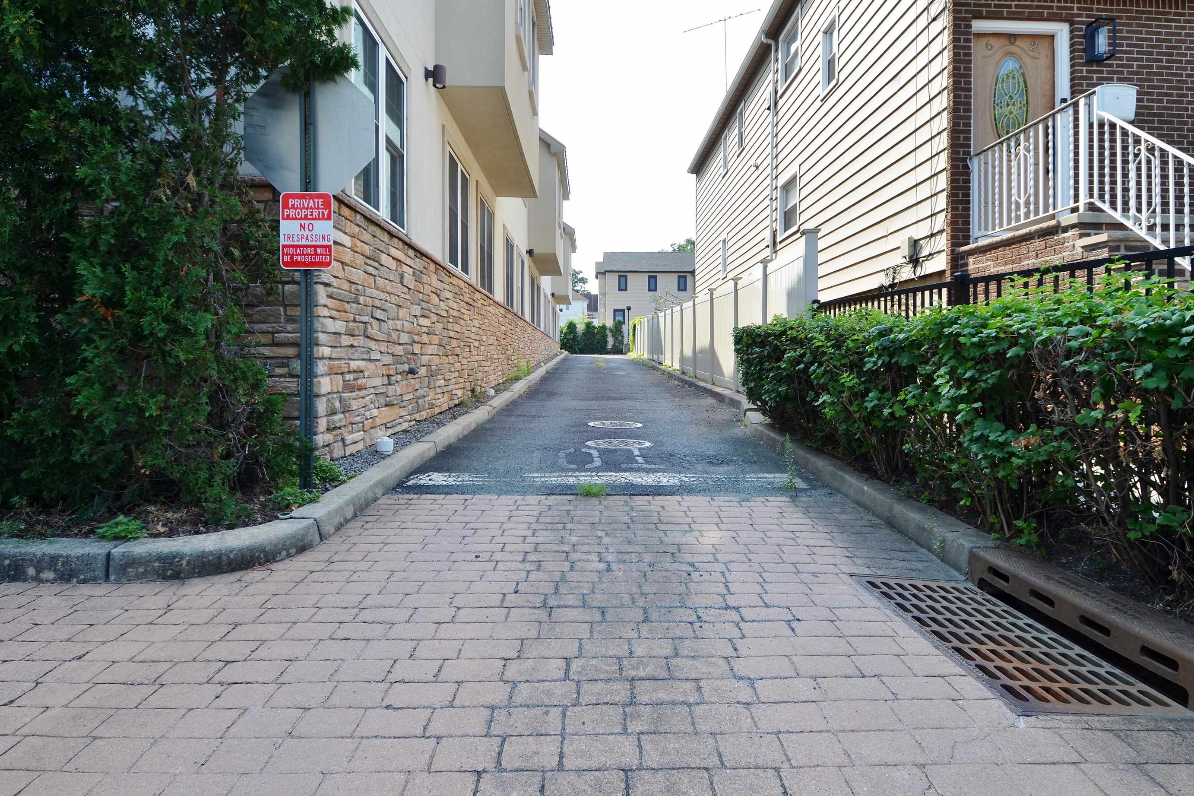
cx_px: 603
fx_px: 663
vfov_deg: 61.8
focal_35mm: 20
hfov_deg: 84.0
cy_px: 355
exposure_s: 1/160
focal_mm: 12
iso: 100
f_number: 7.1
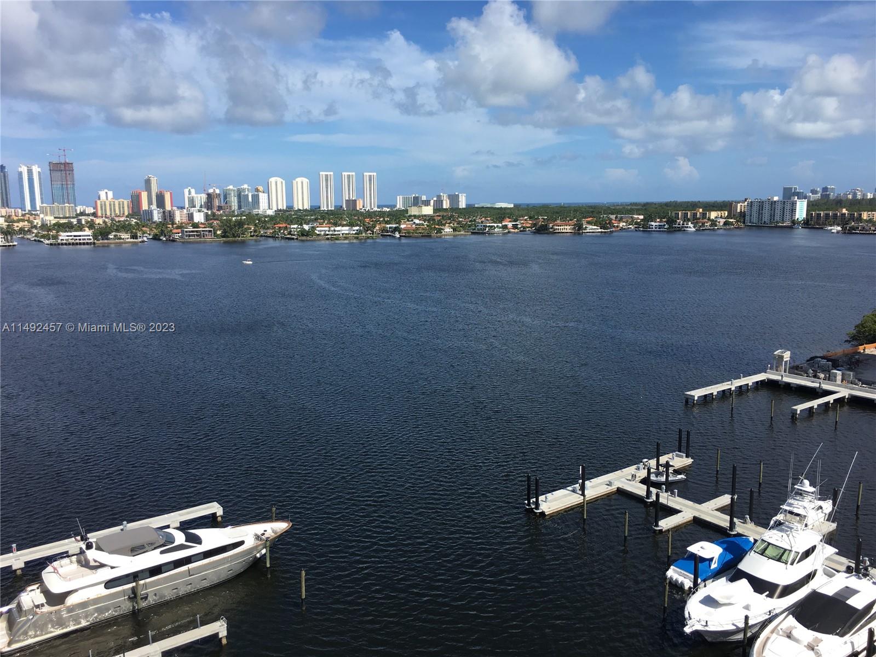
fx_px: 734
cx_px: 438
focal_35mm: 29
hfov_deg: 61.7
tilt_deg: -8.5
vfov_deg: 48.2
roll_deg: +1.1
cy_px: 328
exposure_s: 1/1508
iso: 25
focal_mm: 4.15
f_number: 2.2
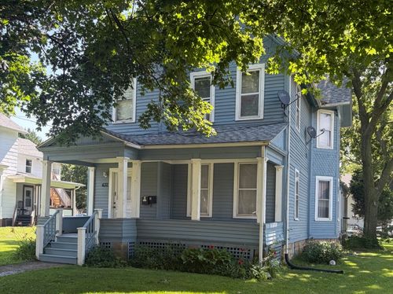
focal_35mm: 26
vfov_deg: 53.0
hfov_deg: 67.4
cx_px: 196
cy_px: 147
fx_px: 295
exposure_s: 1/386
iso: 50
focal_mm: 5.96
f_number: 1.6
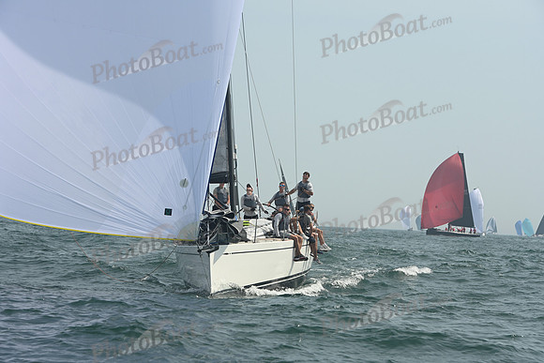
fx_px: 1587
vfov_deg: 13.0
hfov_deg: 19.5
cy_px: 182
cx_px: 272
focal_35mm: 105
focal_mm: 105
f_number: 8
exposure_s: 1/1250
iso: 320
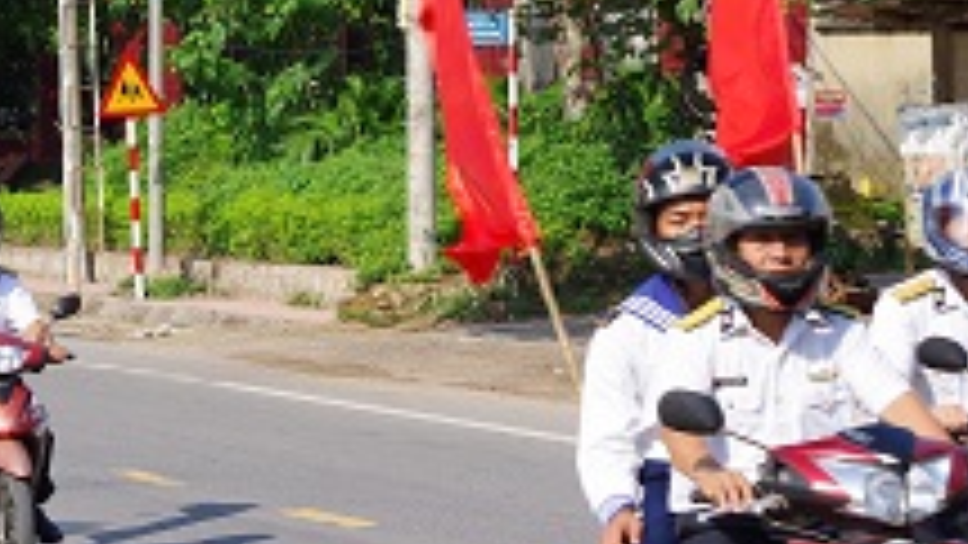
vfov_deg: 7.7
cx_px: 230
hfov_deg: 13.6
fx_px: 4056
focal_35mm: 158
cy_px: 247
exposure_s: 1/250
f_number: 9
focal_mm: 36
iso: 200
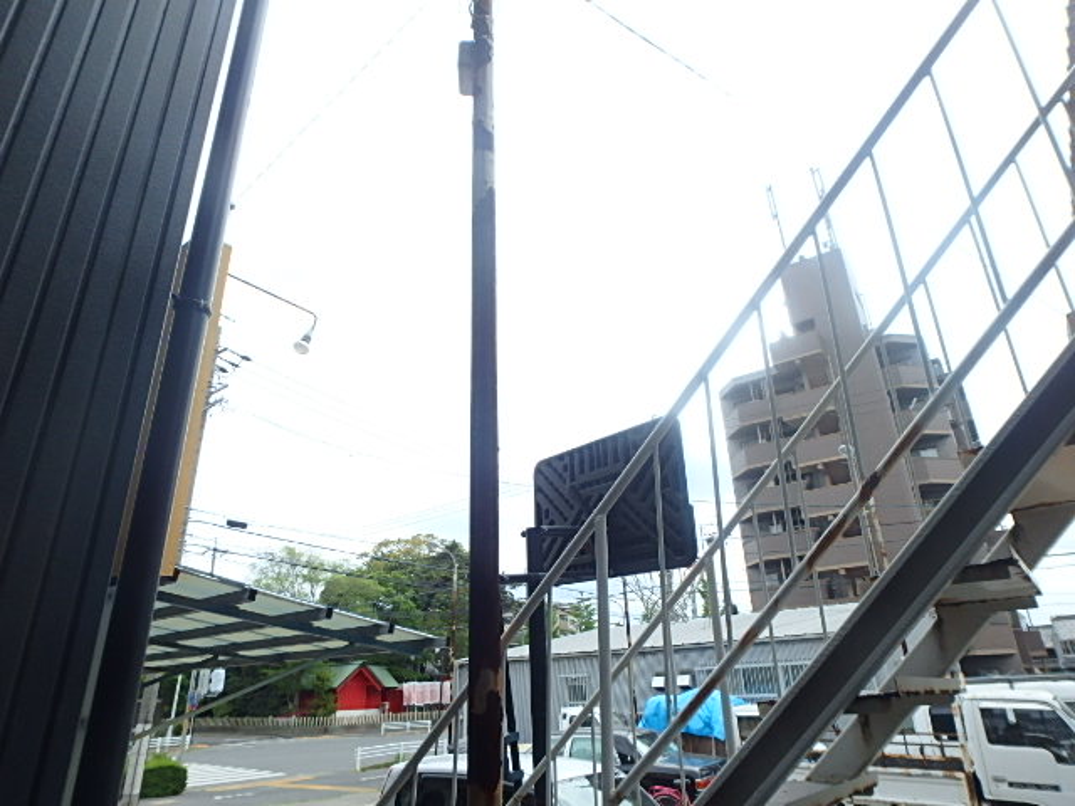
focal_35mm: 21
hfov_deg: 79.0
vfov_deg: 63.4
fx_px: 652
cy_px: 403
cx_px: 538
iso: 125
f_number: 3.5
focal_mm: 3.7
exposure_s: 1/800
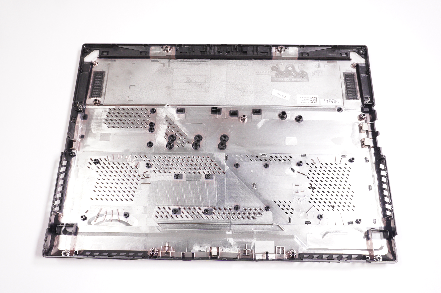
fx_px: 367
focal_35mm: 30
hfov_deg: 62.0
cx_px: 220
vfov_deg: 43.5
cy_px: 146
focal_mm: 20
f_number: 5.6
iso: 800
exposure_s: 1/200
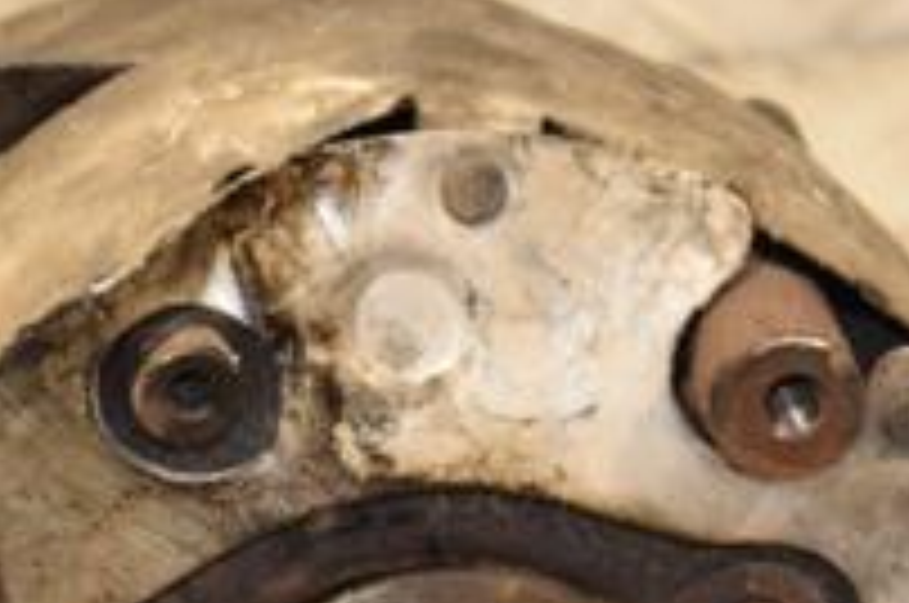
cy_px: 423
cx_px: 117
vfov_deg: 3.8
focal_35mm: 357
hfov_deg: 5.8
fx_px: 9000
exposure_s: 1/125
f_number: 5.3
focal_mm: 80
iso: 800
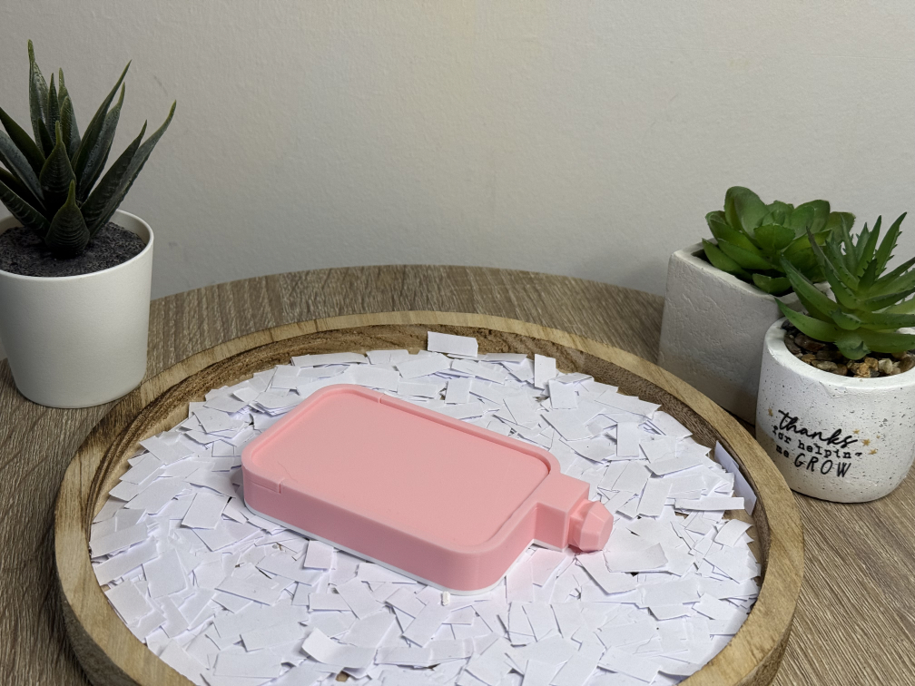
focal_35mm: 48
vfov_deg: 30.3
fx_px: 1269
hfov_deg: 39.7
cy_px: 343
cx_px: 458
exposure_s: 1/100
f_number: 1.8
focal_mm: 6.8
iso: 100
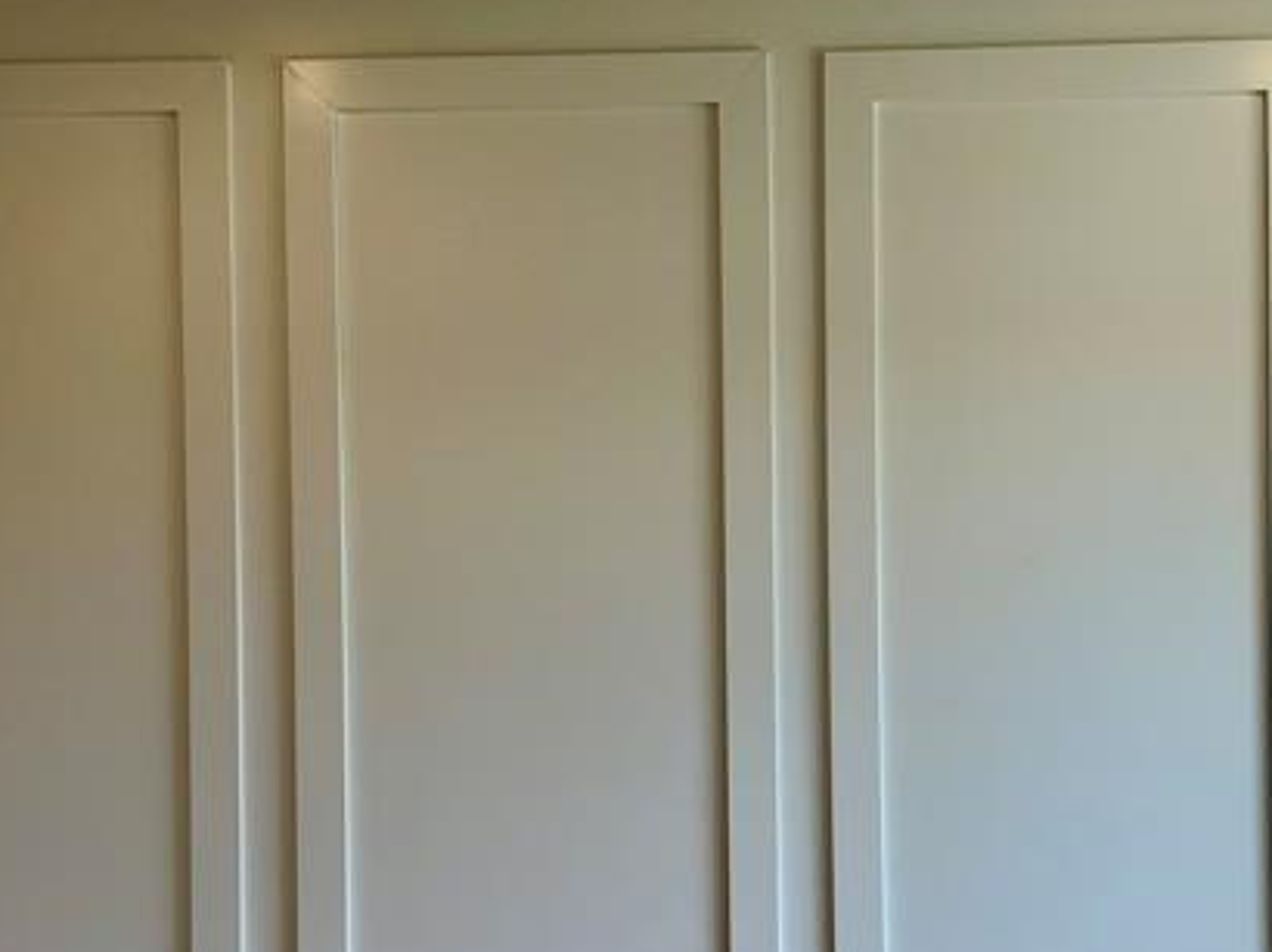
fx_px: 2387
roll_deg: +0.1
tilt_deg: -0.9
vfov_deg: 22.5
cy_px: 648
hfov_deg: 29.8
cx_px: 710
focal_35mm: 65
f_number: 1.5
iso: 50
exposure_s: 1/427
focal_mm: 5.7
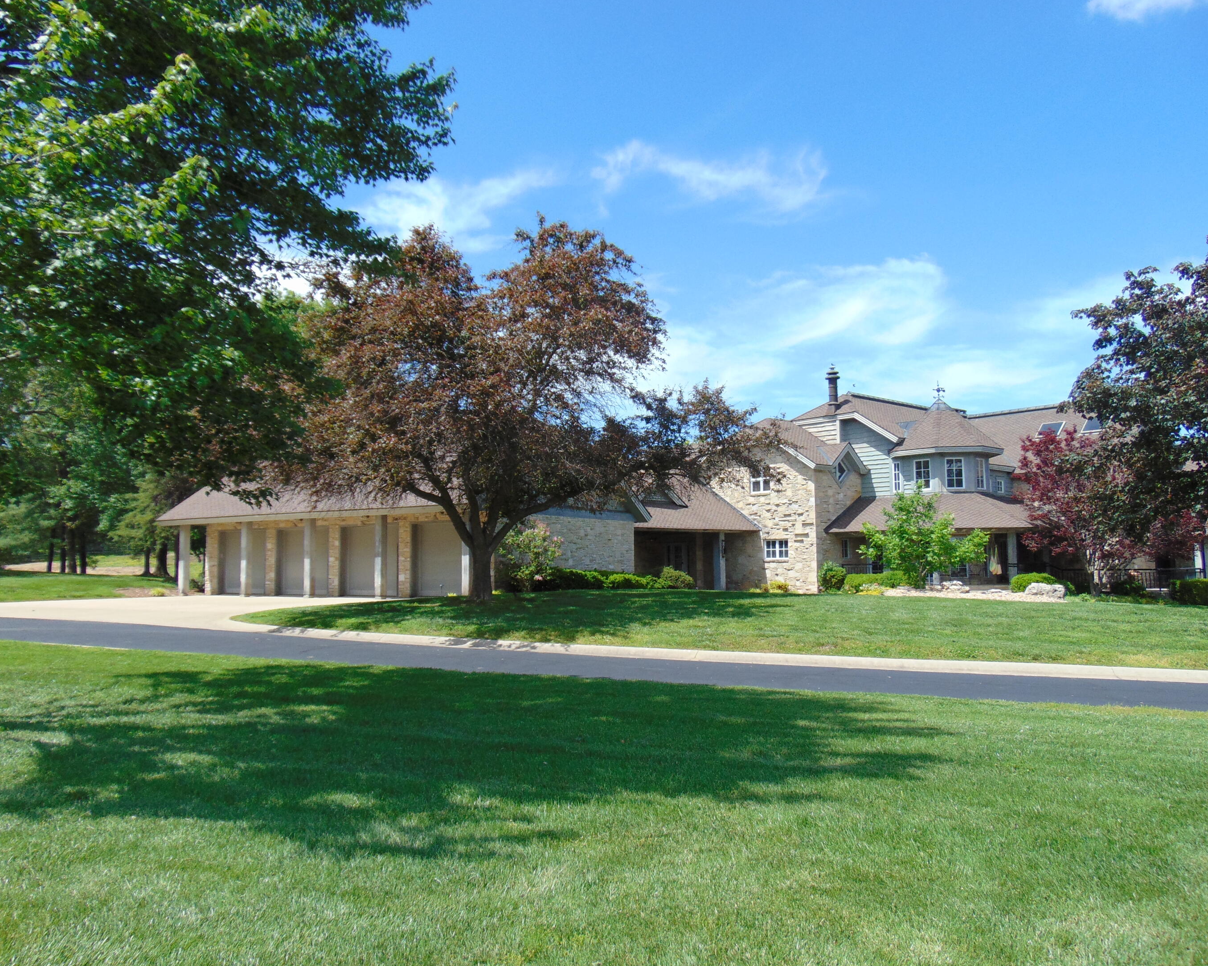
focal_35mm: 27
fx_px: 965
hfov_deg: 64.1
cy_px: 485
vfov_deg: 53.2
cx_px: 586
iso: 80
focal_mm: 4.5
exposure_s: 1/800
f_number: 3
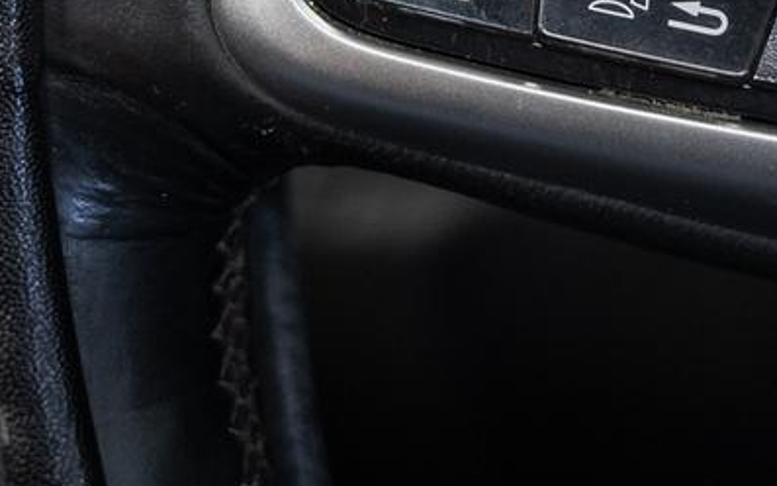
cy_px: -325
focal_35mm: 115
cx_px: 673
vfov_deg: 10.8
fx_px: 2435
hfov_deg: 17.9
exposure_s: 1/40
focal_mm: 31.1
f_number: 3.5
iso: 800
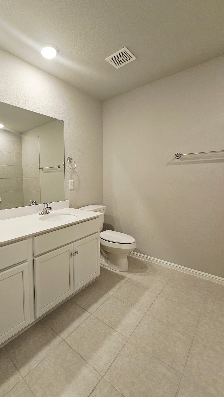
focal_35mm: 15
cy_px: 189
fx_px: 158
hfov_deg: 67.9
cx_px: 69
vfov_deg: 102.9
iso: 100
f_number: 2.2
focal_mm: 2.2
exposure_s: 1/60
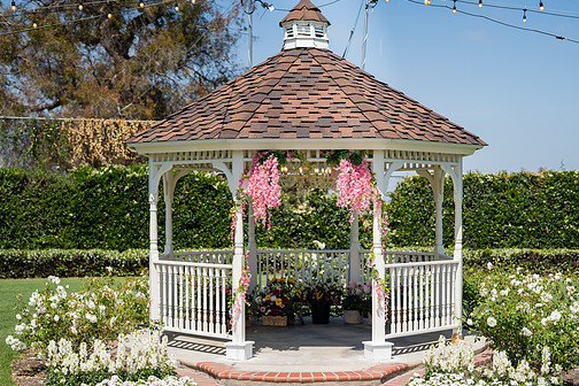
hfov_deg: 31.9
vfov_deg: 21.6
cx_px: 311
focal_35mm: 63
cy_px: 201
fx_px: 1013
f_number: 2
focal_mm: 50
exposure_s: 1/5000
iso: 100
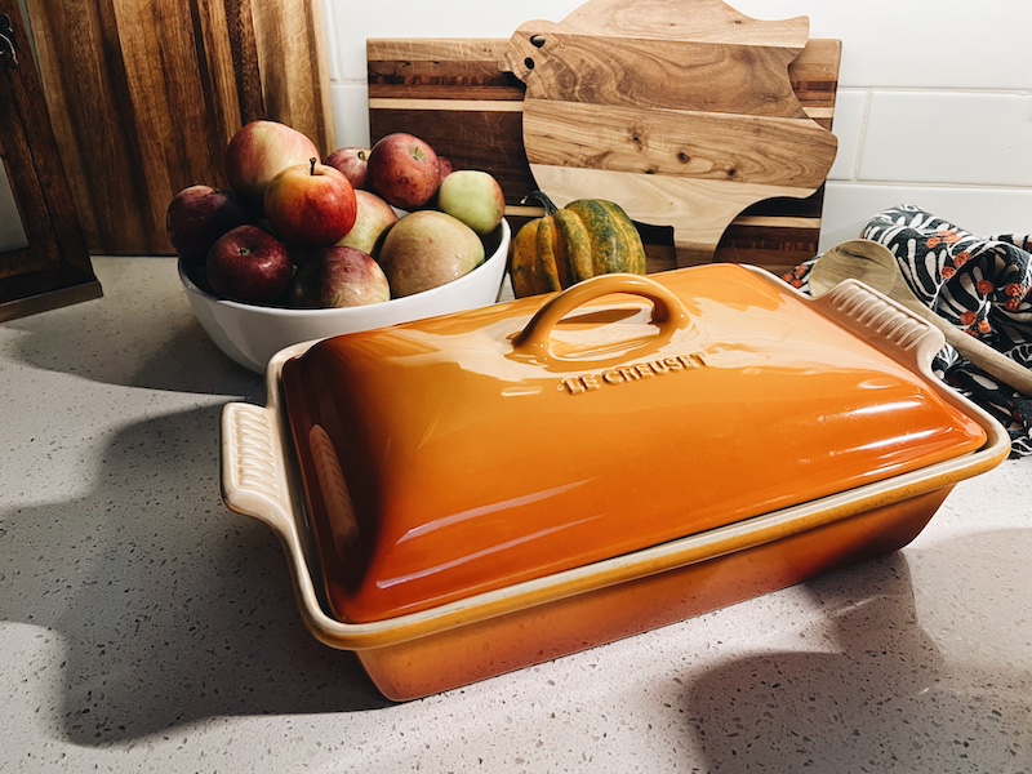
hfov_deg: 67.3
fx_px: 775
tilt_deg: -33.2
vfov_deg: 53.1
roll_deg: +2.7
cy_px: 387
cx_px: 516
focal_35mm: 26
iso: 320
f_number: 1.5
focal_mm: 5.7
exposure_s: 1/60
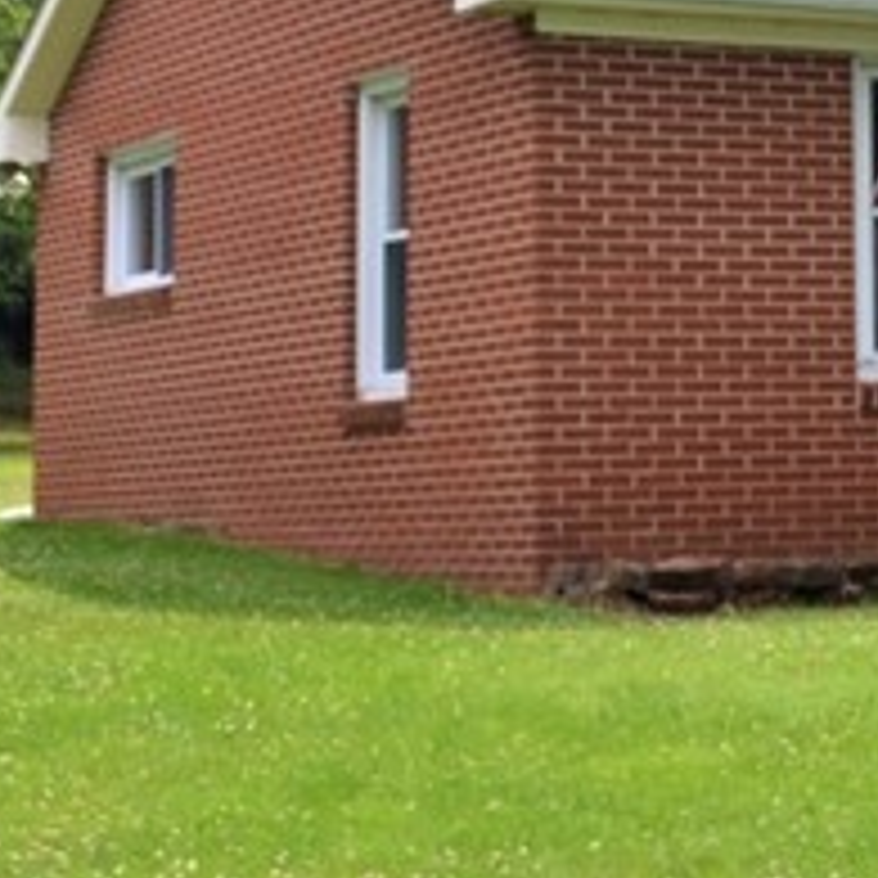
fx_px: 3673
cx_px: 1580
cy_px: 63
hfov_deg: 12.5
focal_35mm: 128
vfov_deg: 13.5
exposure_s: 1/200
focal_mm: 18
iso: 100
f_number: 5.6
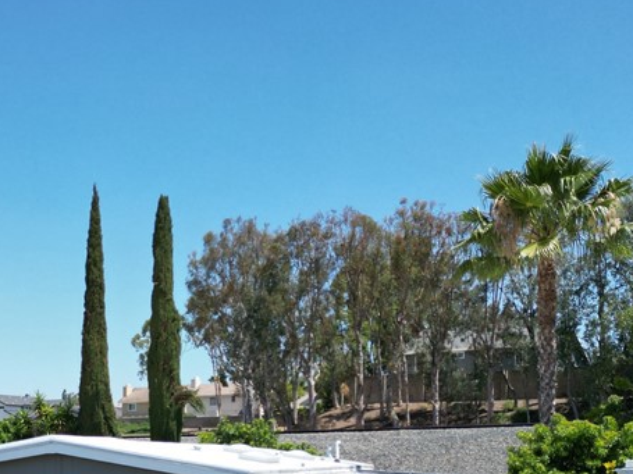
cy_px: 496
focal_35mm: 54
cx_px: 58
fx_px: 987
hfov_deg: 33.6
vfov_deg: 25.4
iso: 140
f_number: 1.7
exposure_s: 1/3000
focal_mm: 6.72
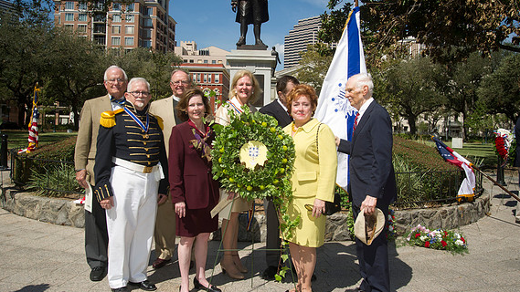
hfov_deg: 61.0
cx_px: 264
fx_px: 441
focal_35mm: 32
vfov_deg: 36.6
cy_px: 131
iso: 200
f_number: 9
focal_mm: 30
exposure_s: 1/250
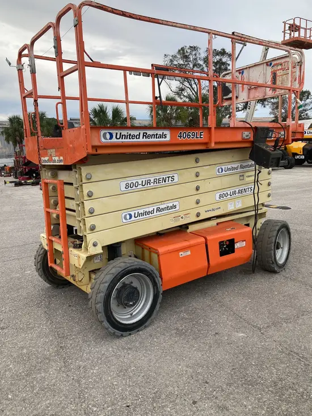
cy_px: 208
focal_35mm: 28
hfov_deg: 49.8
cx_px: 156
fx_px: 336
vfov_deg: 63.4
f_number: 1.8
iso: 20
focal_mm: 3.99
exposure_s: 1/684
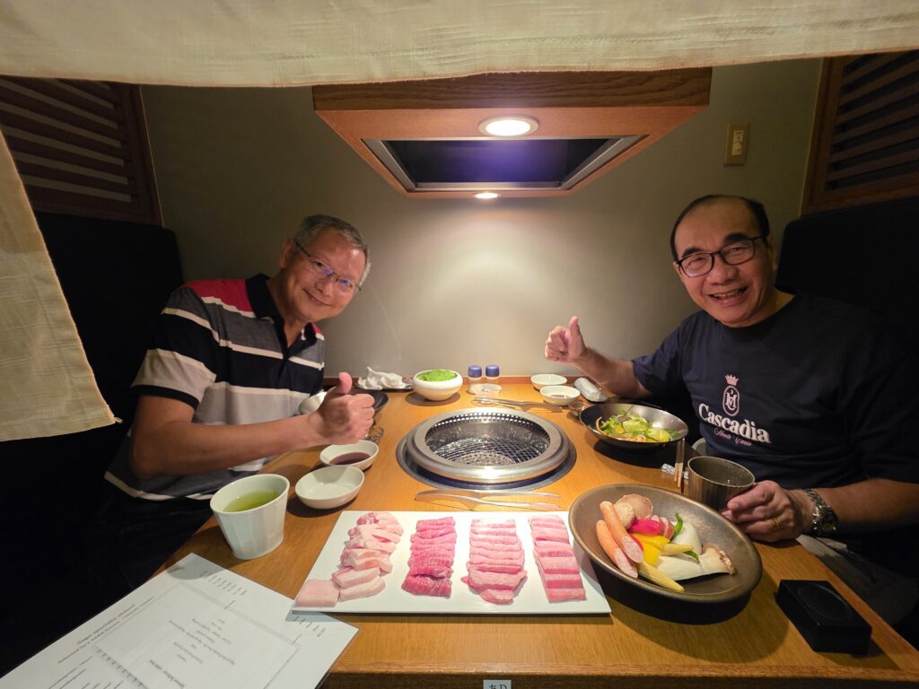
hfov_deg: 106.2
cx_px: 460
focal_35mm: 13
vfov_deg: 89.9
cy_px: 344
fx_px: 345
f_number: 1.9
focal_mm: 2.2
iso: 640
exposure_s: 1/60
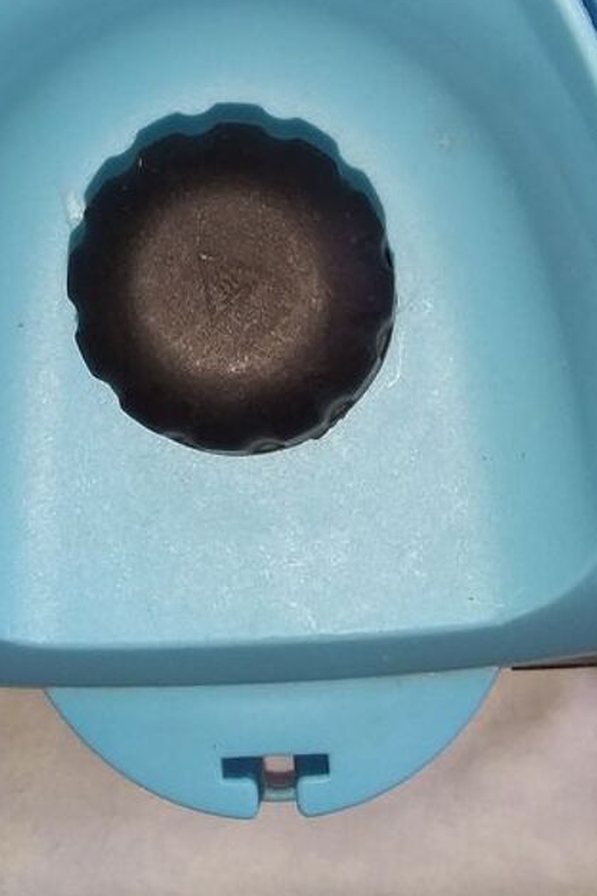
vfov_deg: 31.5
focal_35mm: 62
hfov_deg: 21.8
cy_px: 167
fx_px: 1543
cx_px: 176
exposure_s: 1/100
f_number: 1.9
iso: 40
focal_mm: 2.91
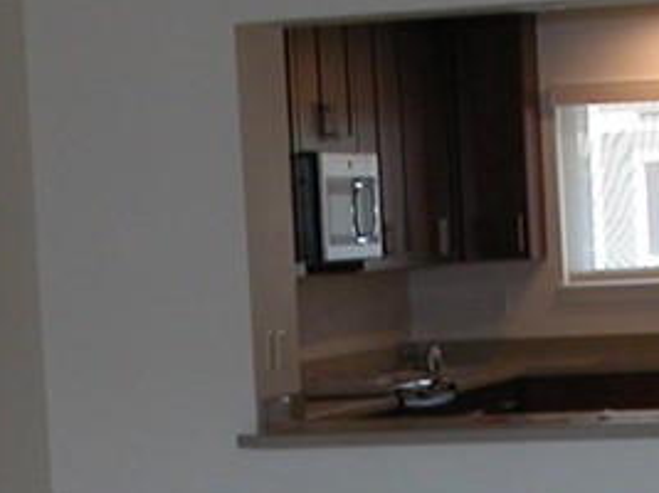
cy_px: 606
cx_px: 131
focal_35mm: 210
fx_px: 3996
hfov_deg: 9.4
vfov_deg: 7.0
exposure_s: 1/30
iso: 100
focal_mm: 8.9
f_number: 2.8
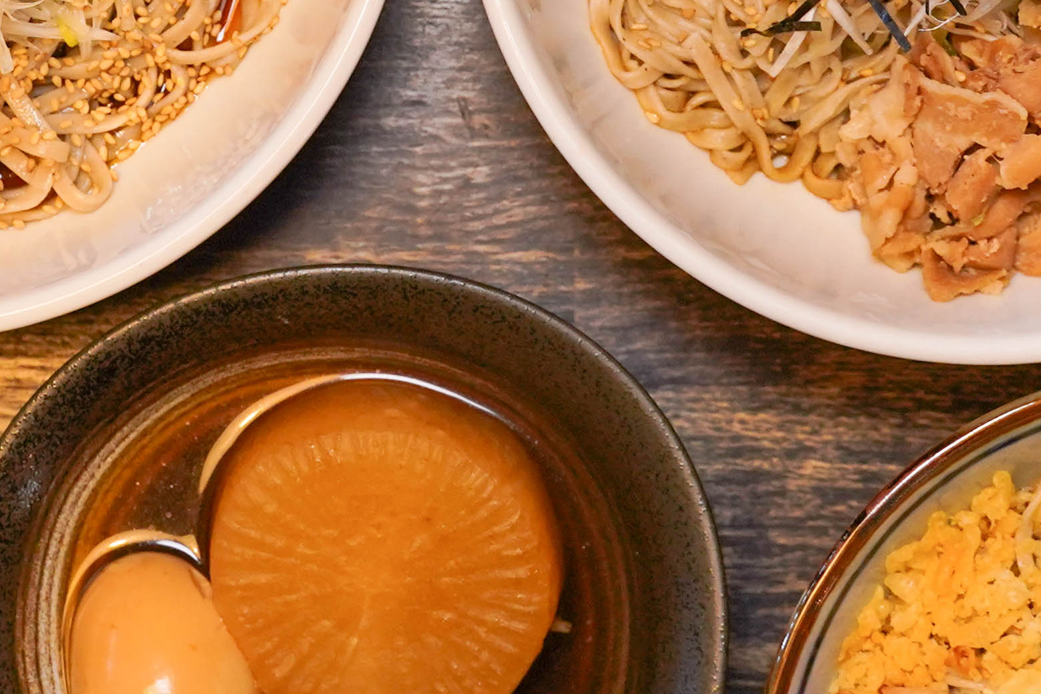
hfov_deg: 16.9
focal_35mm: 121
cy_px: -91
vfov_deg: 11.2
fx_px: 3499
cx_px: 433
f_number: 5
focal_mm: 32
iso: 1250
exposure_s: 1/100
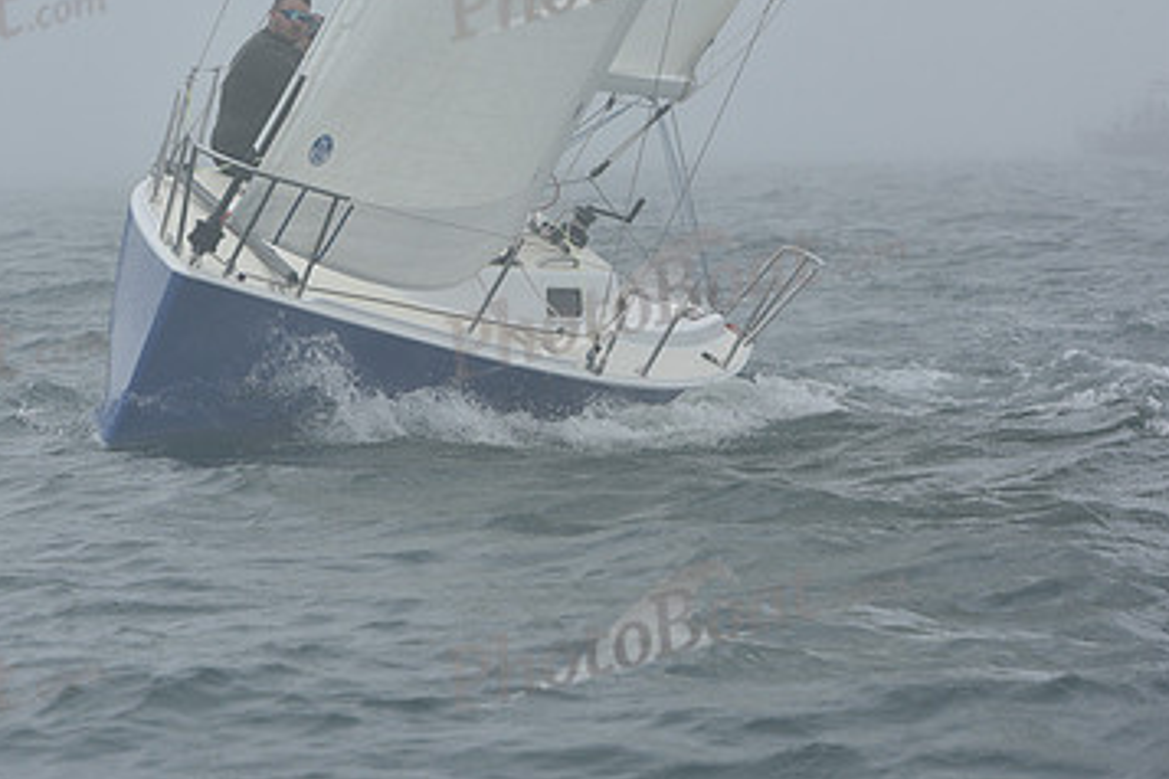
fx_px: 7923
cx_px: 278
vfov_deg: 5.6
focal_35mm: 244
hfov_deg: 8.4
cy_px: 172
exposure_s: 1/800
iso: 250
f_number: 8
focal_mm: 150
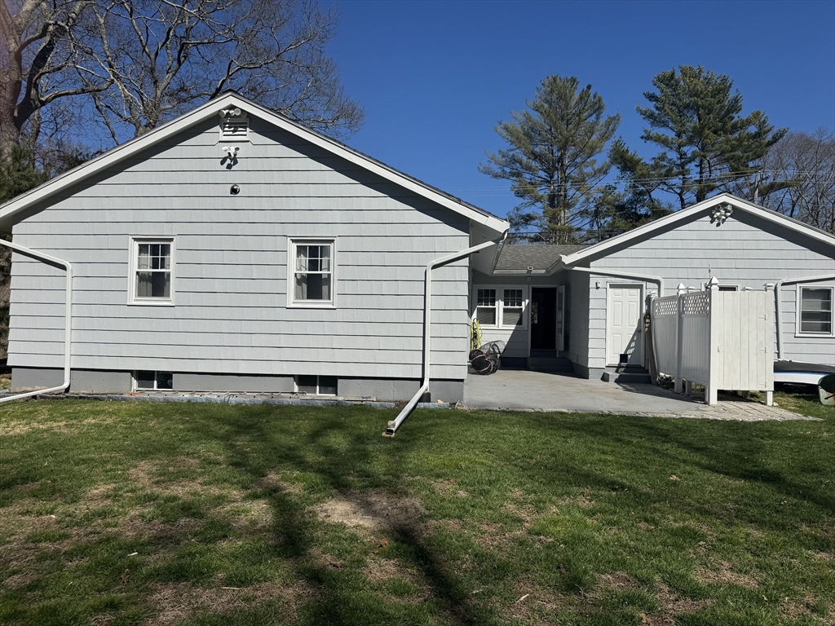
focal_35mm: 24
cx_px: 418
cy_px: 313
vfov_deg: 56.8
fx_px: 579
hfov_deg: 71.6
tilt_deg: +0.5
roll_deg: -1.8
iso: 80
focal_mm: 6.76
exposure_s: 1/10417
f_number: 1.78
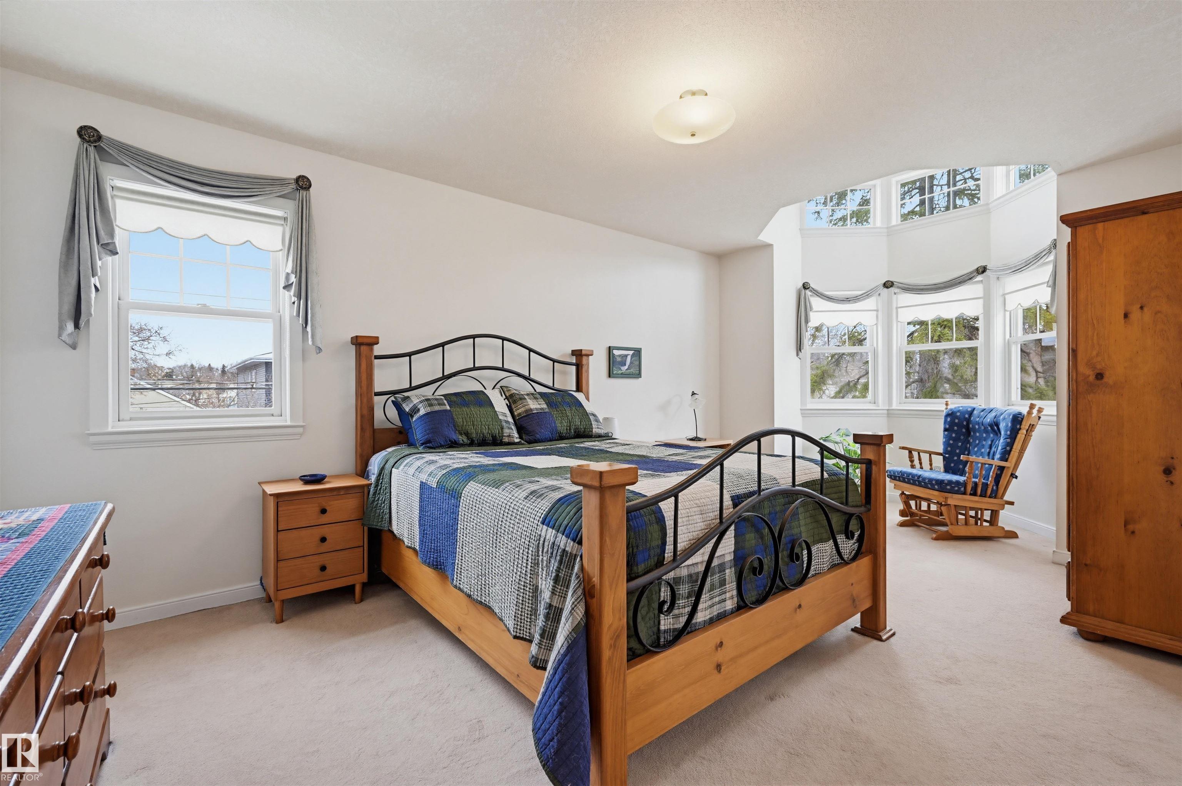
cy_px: 393
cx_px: 591
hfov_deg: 98.6
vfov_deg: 75.4
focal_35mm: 16
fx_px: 508
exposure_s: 1/15
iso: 400
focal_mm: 15.5
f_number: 8
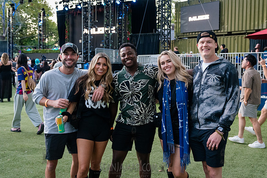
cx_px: 132
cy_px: 81
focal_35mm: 41
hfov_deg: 47.5
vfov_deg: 32.7
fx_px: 304
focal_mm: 35
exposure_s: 1/200
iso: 4000
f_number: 3.2
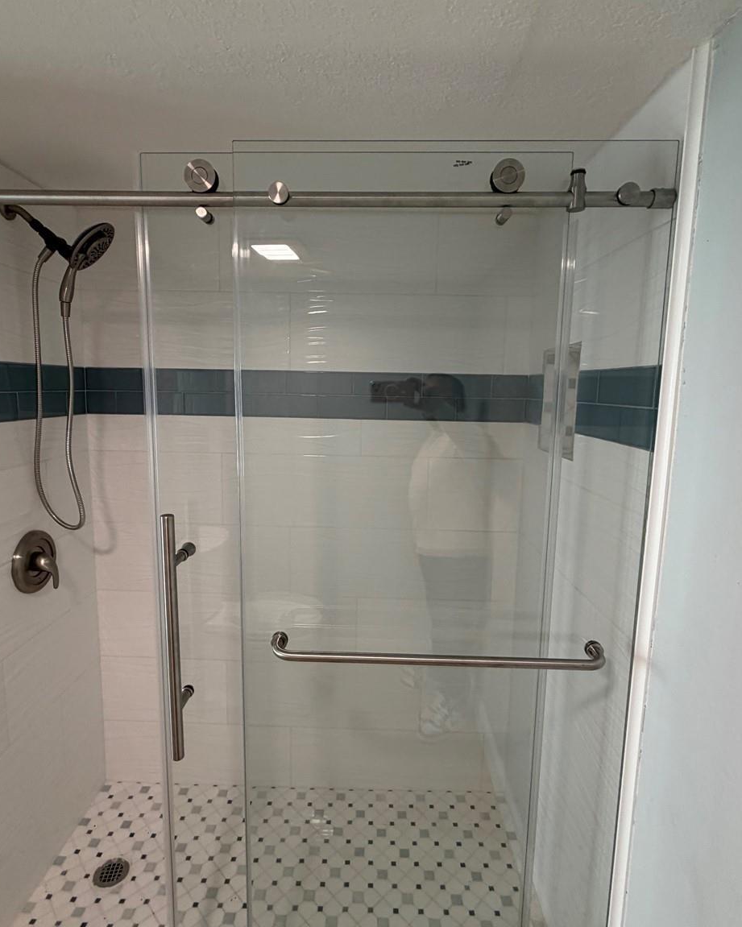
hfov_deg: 70.8
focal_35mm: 19
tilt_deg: -8.7
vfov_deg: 83.3
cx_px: 362
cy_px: 457
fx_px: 521
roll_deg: -0.4
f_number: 2.2
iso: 200
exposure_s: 1/60
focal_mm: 2.22
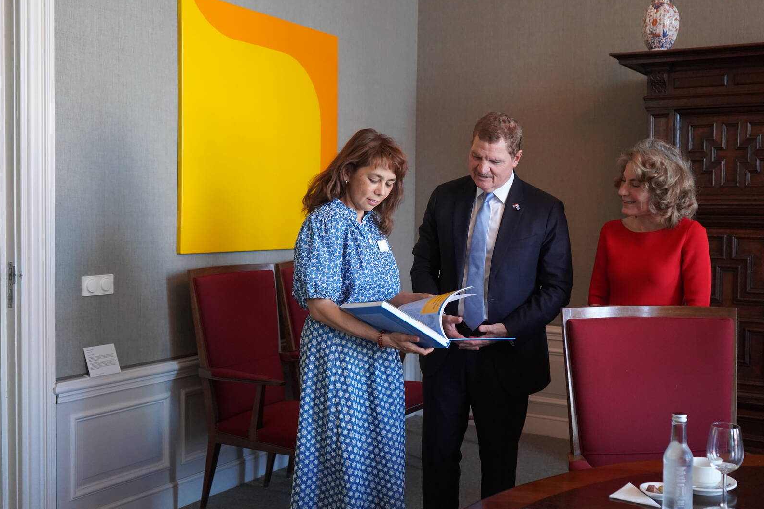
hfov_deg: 48.3
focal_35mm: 40
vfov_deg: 33.4
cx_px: 435
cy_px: 250
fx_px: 849
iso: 5000
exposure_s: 1/160
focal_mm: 33
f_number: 4
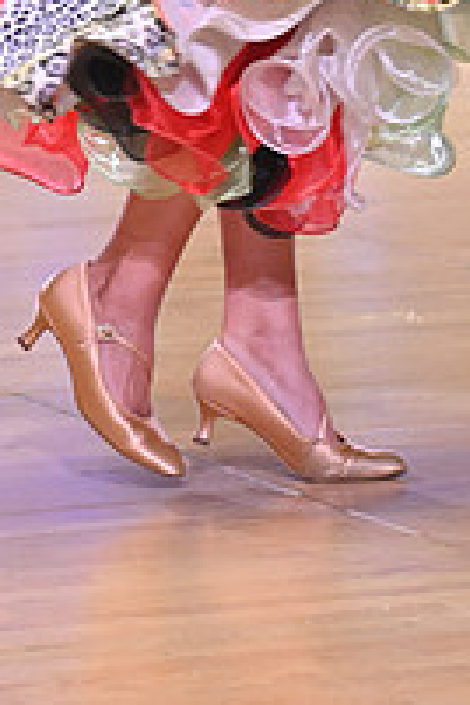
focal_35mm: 352
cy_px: -295
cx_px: 367
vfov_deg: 5.8
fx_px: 6893
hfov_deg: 3.9
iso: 5000
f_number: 7.1
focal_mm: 122
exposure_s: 1/400
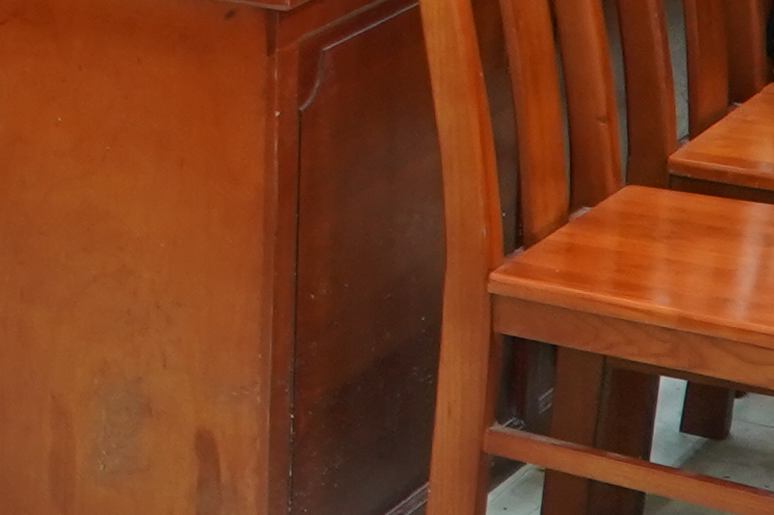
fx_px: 2966
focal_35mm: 138
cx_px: -1015
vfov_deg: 9.6
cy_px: -256
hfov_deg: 12.2
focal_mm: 18
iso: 500
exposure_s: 1/30
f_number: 4
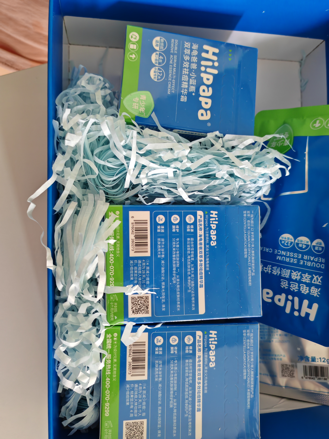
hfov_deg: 51.4
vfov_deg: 65.3
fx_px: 342
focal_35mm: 27
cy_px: 220
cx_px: 164
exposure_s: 1/33
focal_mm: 5.52
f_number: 1.95
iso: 800
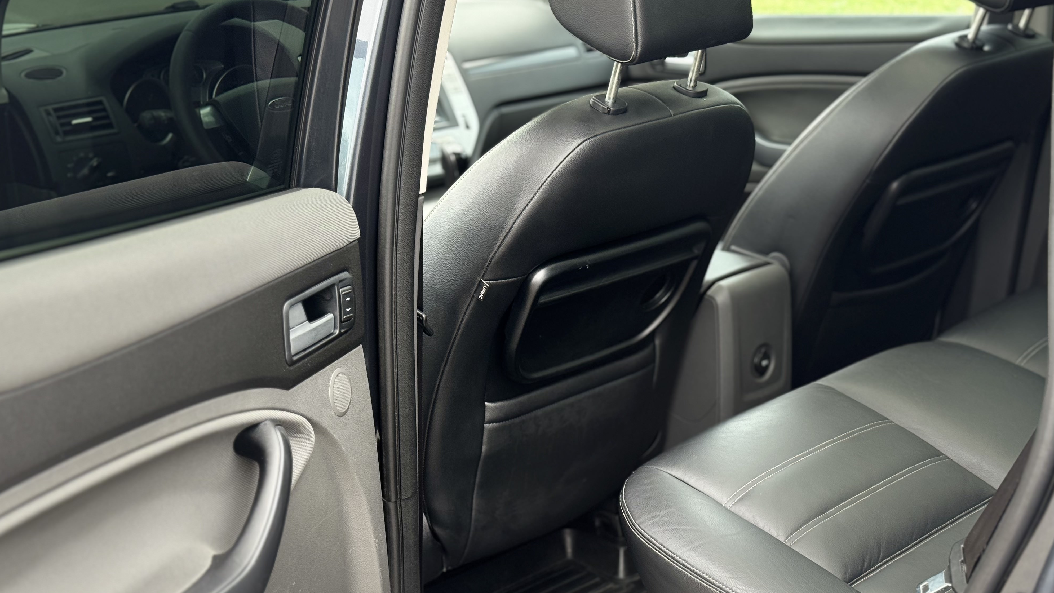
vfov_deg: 22.6
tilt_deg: -22.6
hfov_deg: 39.2
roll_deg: +1.6
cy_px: 390
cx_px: 522
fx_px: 1481
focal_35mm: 53
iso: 100
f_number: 1.78
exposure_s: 1/121
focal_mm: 6.76
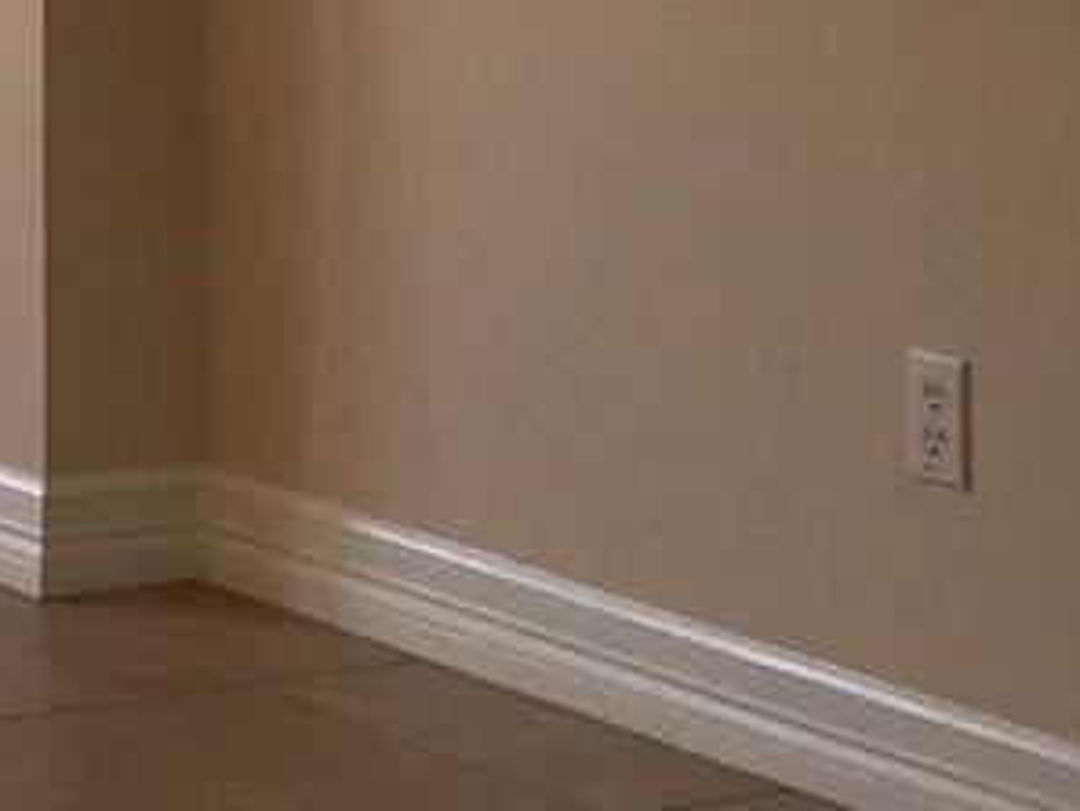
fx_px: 6242
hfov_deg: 9.4
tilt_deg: +0.1
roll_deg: -1.7
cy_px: -876
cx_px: -880
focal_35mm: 200
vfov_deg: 7.1
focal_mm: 4.15
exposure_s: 1/124
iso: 32
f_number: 2.2
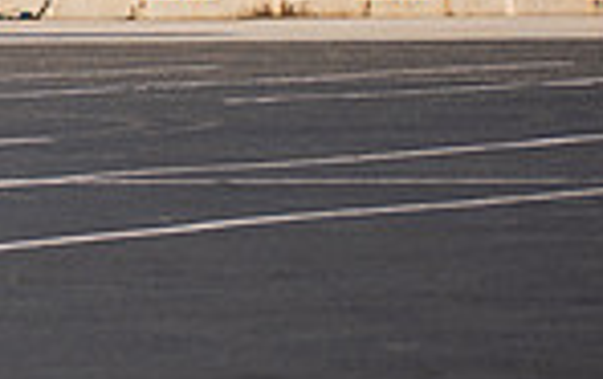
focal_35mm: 437
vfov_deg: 3.0
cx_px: -550
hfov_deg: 4.7
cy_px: -279
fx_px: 7192
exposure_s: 1/800
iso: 100
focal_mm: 70
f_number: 4.5
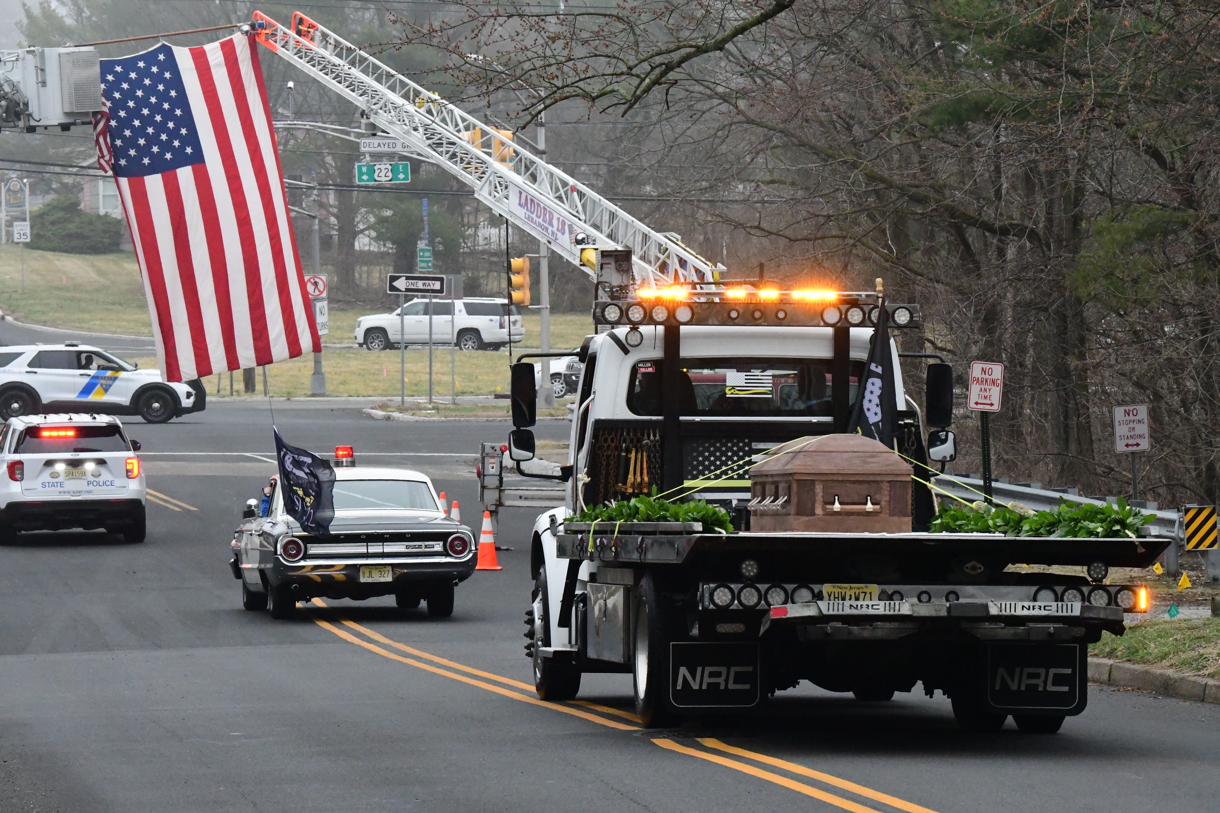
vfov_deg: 6.8
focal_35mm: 202
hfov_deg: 10.2
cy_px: 406
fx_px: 6862
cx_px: 610
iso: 8000
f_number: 14
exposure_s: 1/1250
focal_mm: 135
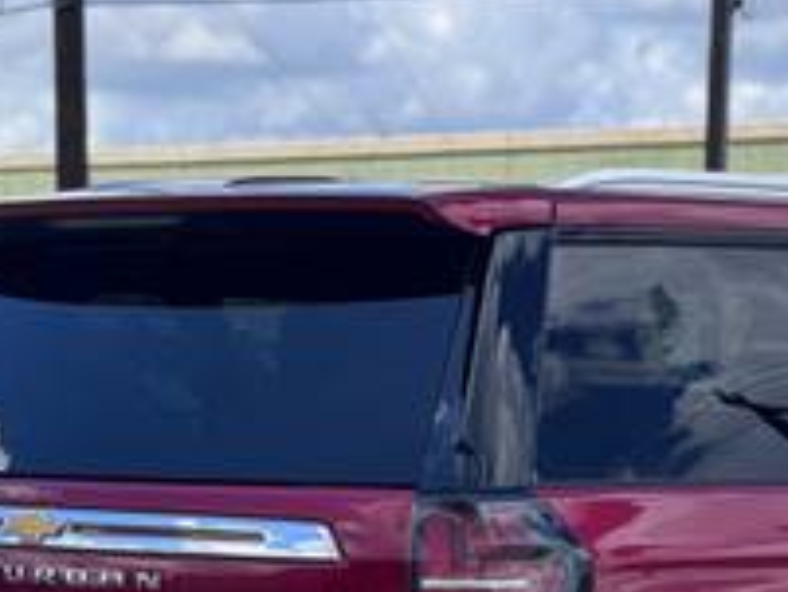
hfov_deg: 12.7
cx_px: 788
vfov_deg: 9.6
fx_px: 3485
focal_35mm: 153
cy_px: 737
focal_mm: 6.76
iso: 64
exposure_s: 1/2331
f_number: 1.78
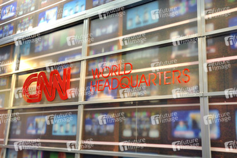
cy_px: 79
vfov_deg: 35.5
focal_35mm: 38
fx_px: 247
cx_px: 118
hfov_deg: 51.3
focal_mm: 25
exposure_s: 1/100
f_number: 5
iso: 1000
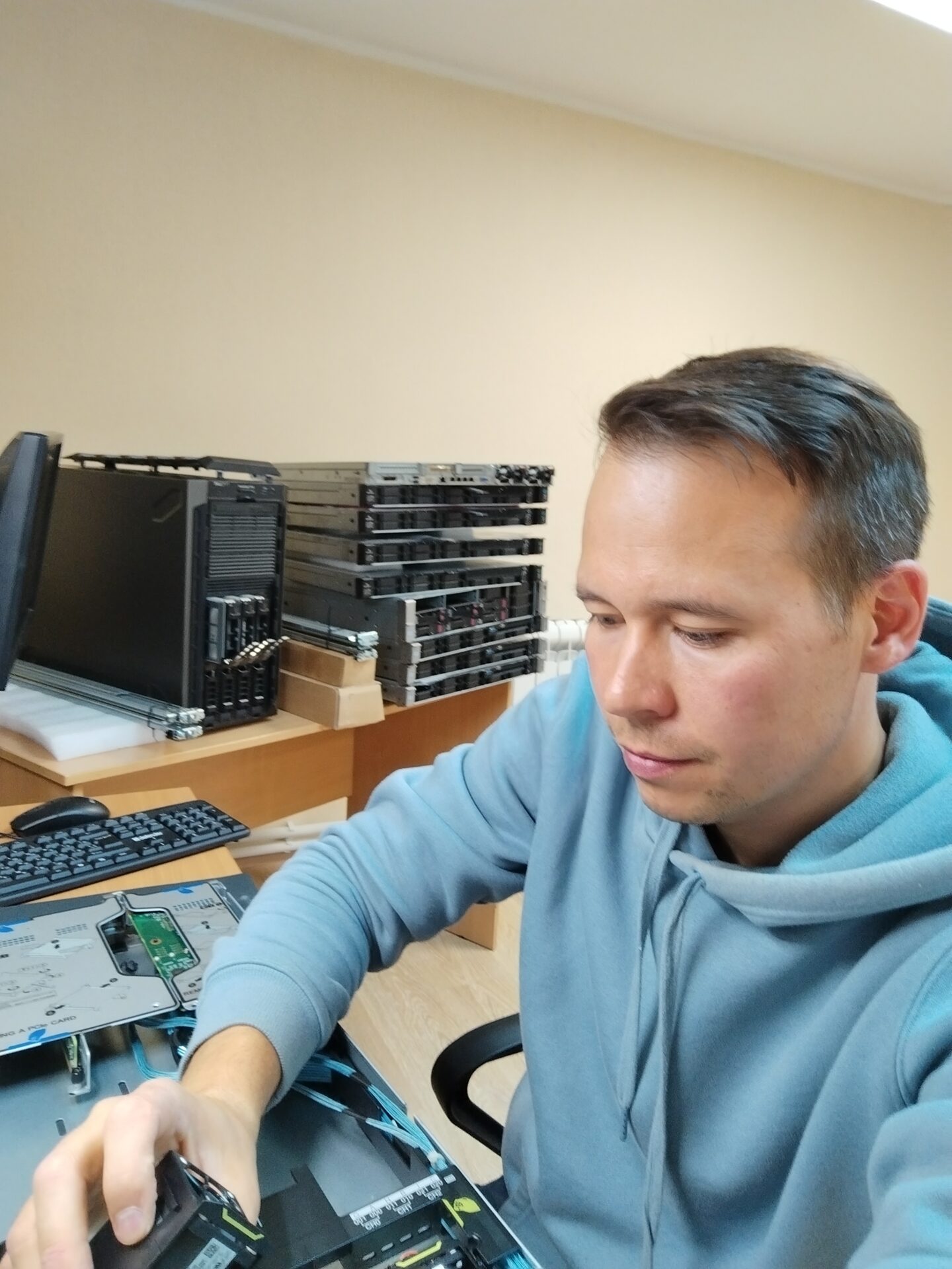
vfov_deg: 71.6
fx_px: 880
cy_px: 634
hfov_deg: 56.8
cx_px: 476
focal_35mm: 24
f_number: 2.45
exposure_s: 1/25
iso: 238
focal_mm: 3.25
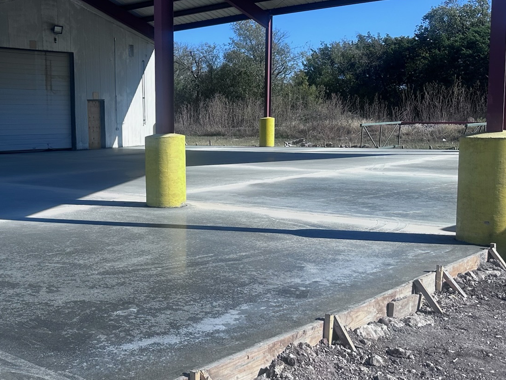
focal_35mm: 45
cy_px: 197
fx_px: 658
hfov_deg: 40.7
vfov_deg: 32.2
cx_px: 117
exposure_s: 1/5000
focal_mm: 6.86
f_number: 1.78
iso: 80
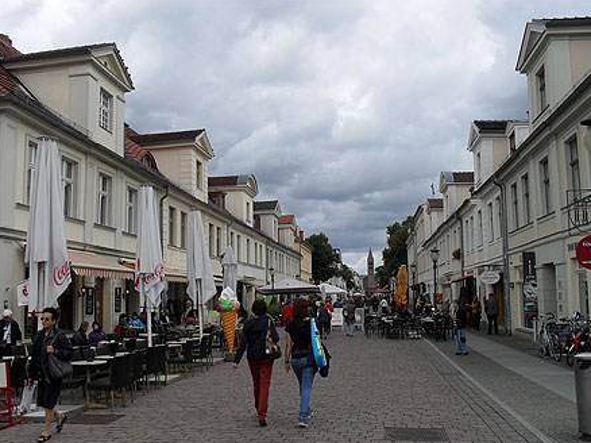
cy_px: 227
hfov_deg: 51.4
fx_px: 614
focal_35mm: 36
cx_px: 301
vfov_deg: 39.6
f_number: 8.4
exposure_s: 1/180
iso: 100
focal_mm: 6.3
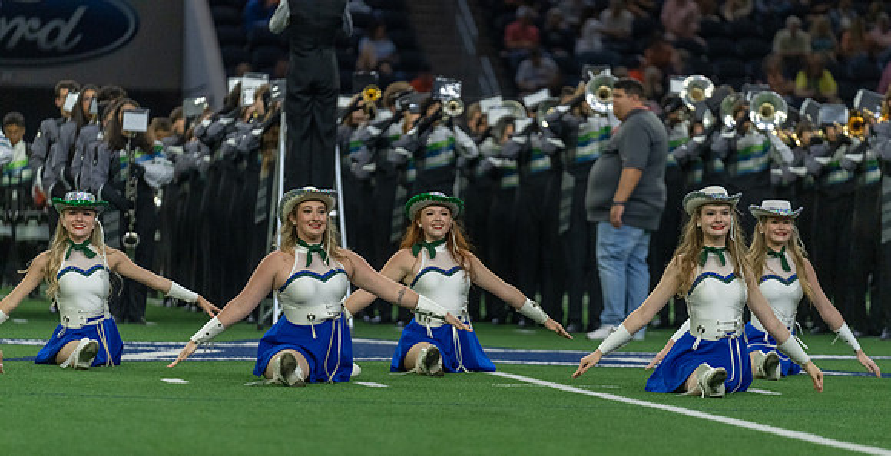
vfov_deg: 5.3
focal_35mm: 214
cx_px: 446
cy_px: 297
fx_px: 4950
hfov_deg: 10.3
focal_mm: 200
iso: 3200
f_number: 2.8
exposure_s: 1/1000
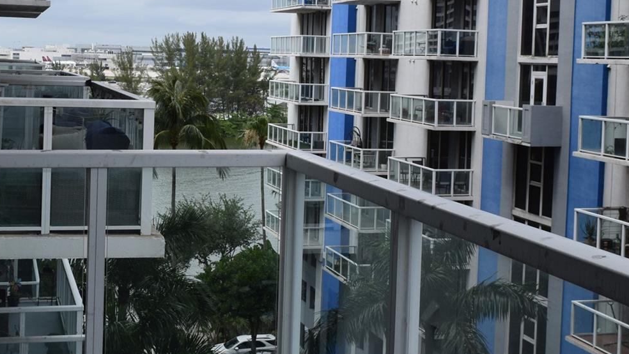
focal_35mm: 64
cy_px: 100
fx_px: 1065
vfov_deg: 18.8
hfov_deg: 32.9
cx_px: 298
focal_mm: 25
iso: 200
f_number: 10
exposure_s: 1/400
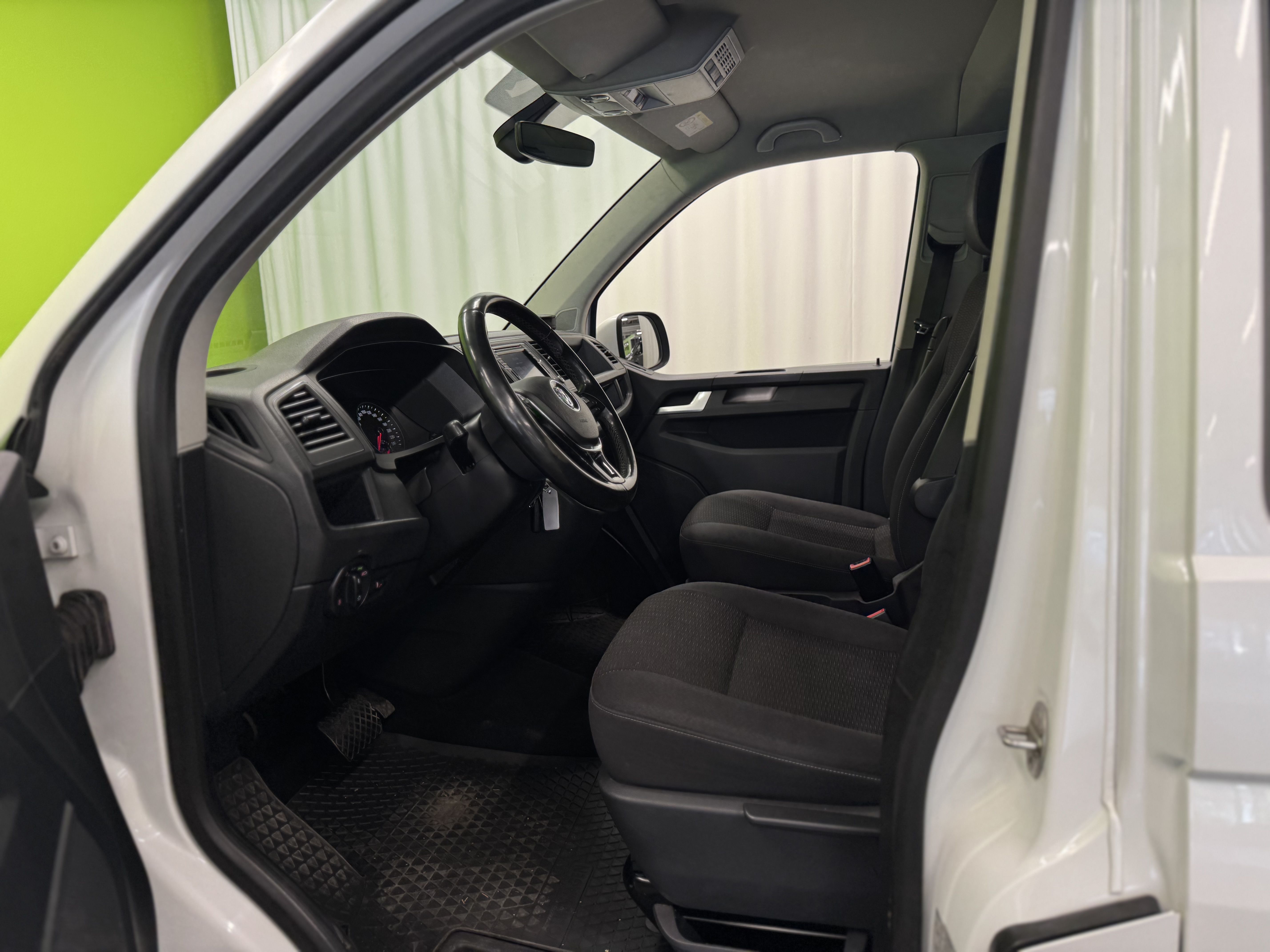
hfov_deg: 71.6
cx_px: 635
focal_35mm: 24
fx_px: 881
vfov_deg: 56.8
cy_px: 476
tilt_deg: -10.8
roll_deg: +3.1
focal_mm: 6.76
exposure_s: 1/100
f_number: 1.78
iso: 64
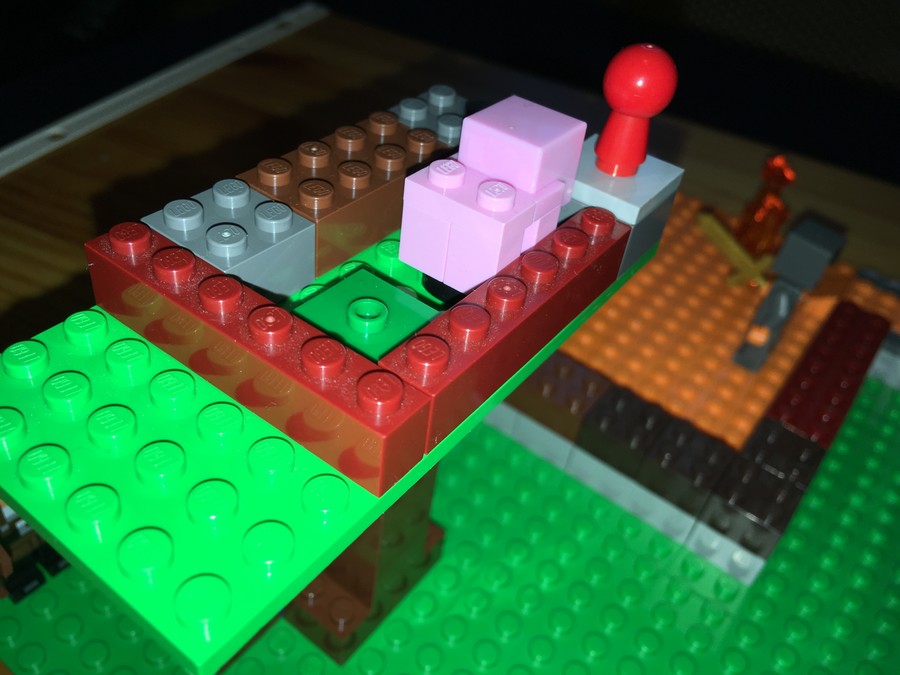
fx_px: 754
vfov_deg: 48.2
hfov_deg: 61.7
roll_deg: -9.6
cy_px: 338
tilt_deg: -41.2
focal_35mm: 29
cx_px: 450
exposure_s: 1/167
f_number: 2.2
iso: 25
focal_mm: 4.15
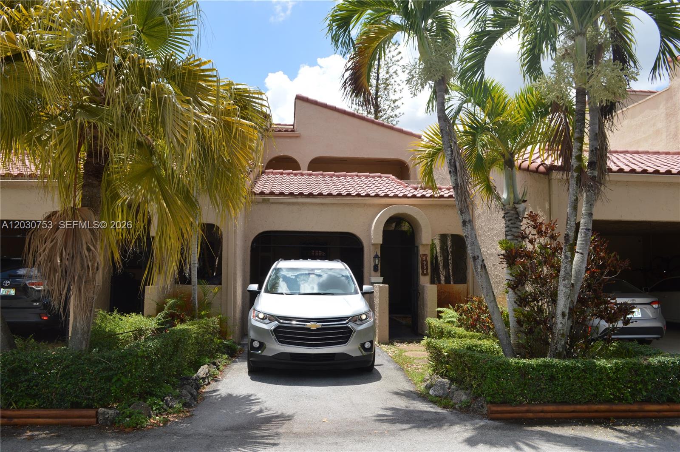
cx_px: 340
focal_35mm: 27
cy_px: 226
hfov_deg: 67.4
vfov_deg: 47.8
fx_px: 509
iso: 100
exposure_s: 1/200
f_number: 8
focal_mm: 18
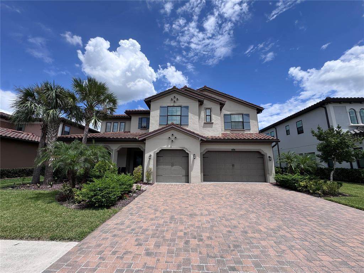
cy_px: 136
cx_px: 182
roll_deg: -0.7
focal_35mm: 14
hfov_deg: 102.1
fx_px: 147
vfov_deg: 85.7
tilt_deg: +11.0
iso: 50
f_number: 2.2
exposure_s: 1/2028
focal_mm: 2.22
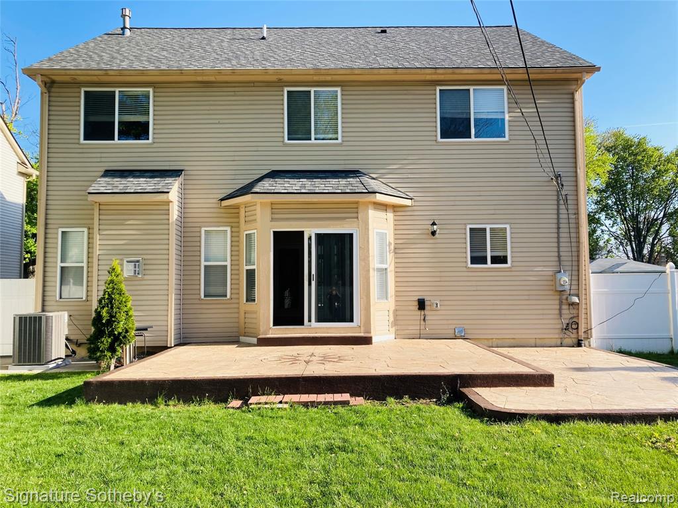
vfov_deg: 49.7
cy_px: 254
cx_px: 339
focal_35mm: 28
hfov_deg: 63.4
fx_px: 548
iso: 20
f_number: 1.8
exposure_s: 1/771
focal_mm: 3.99
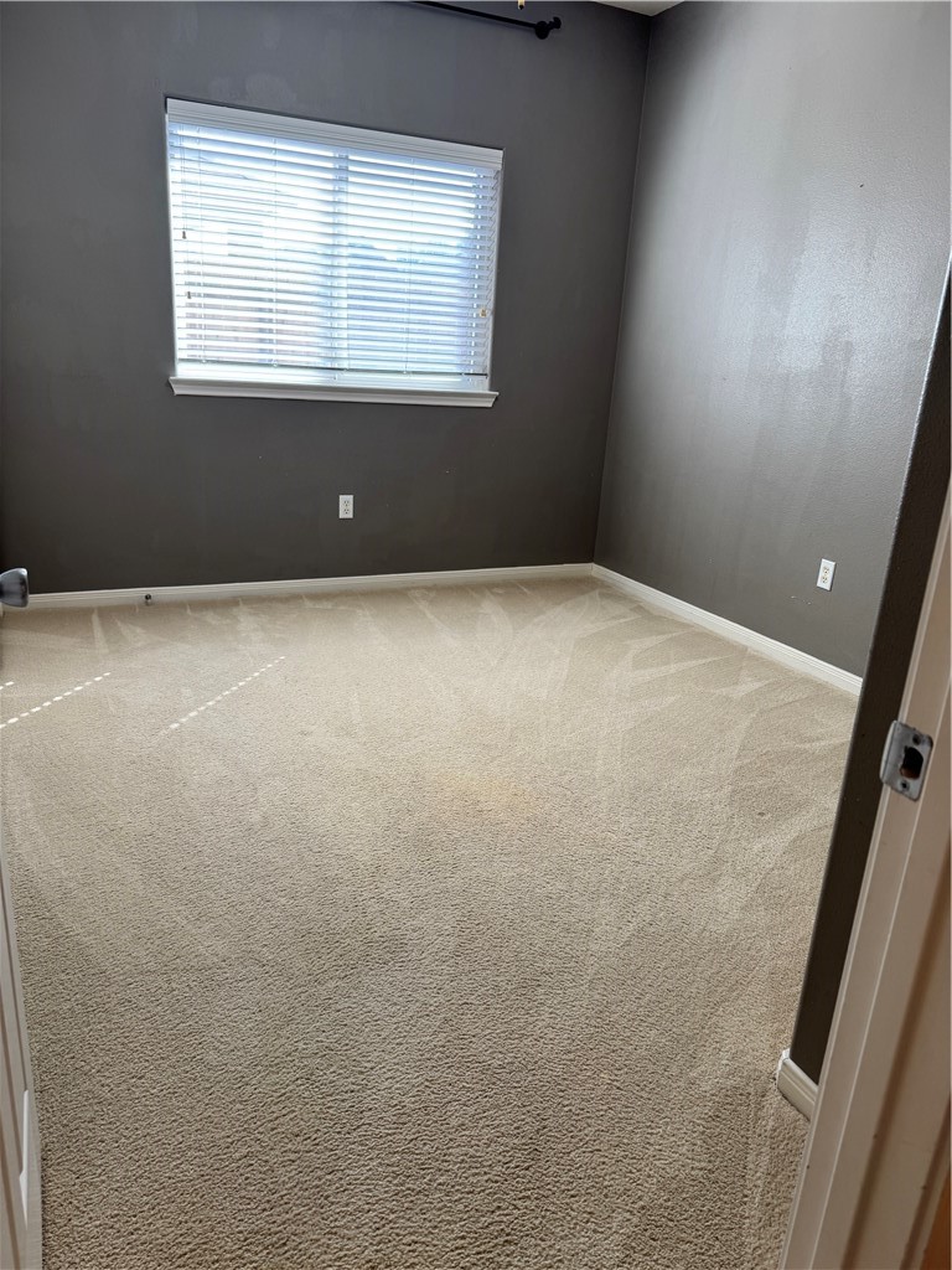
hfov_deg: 56.8
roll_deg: -4.0
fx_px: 880
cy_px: 635
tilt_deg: -17.9
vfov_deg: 71.6
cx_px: 476
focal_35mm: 24
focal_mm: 6.76
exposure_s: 1/120
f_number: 1.78
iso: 80
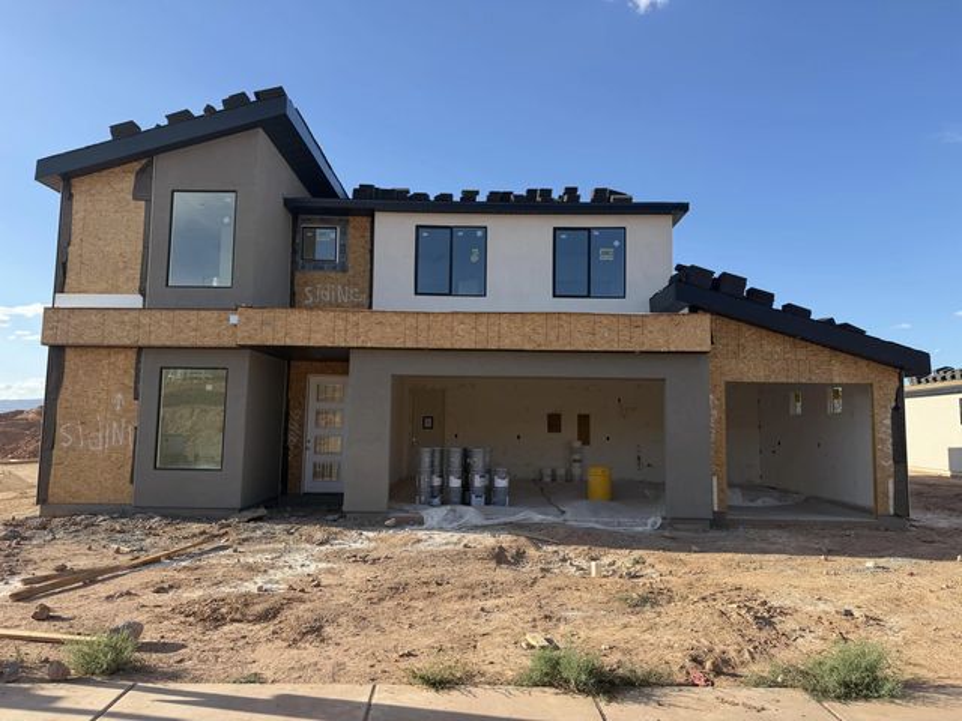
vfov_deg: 56.8
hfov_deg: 71.6
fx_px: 667
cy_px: 360
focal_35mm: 24
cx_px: 481
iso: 80
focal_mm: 6.76
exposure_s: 1/2445
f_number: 1.78
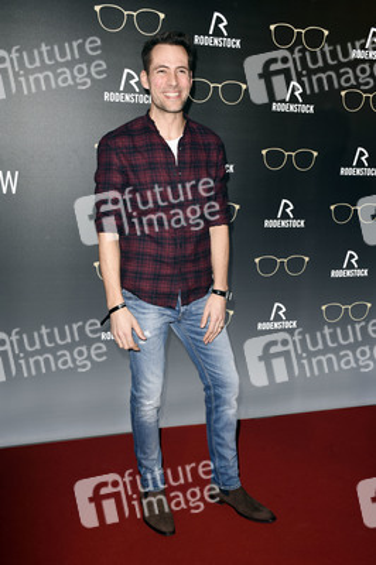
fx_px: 636
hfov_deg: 33.0
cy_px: 282
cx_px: 188
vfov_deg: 48.0
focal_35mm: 40
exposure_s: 1/60
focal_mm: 27
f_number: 6.3
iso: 500
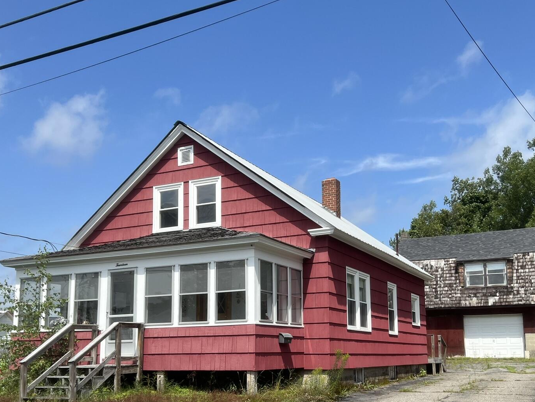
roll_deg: +1.3
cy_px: 269
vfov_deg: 36.4
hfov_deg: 47.9
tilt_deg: +6.9
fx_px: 603
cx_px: 274
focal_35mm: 39
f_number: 1.5
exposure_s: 1/5076
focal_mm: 5.7
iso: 50
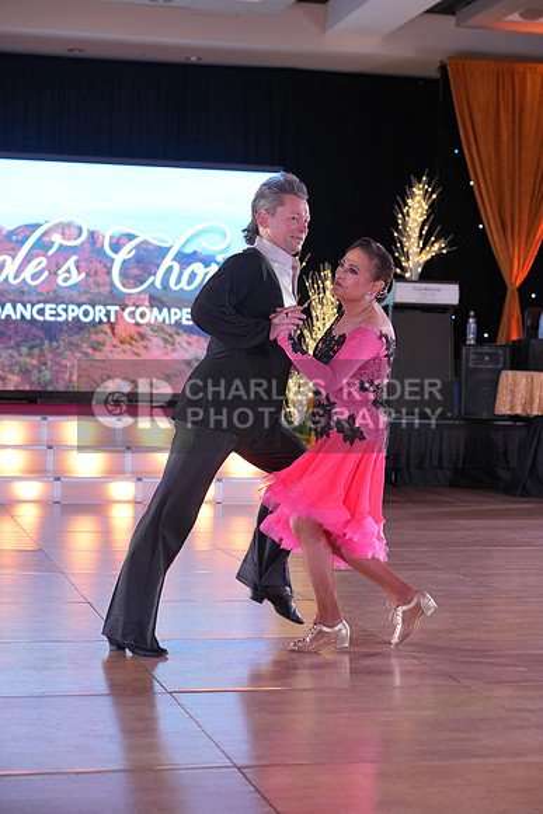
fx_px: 1583
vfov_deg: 28.8
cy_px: 407
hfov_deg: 19.5
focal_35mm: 70
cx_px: 272
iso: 2000
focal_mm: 70
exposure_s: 1/400
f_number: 4
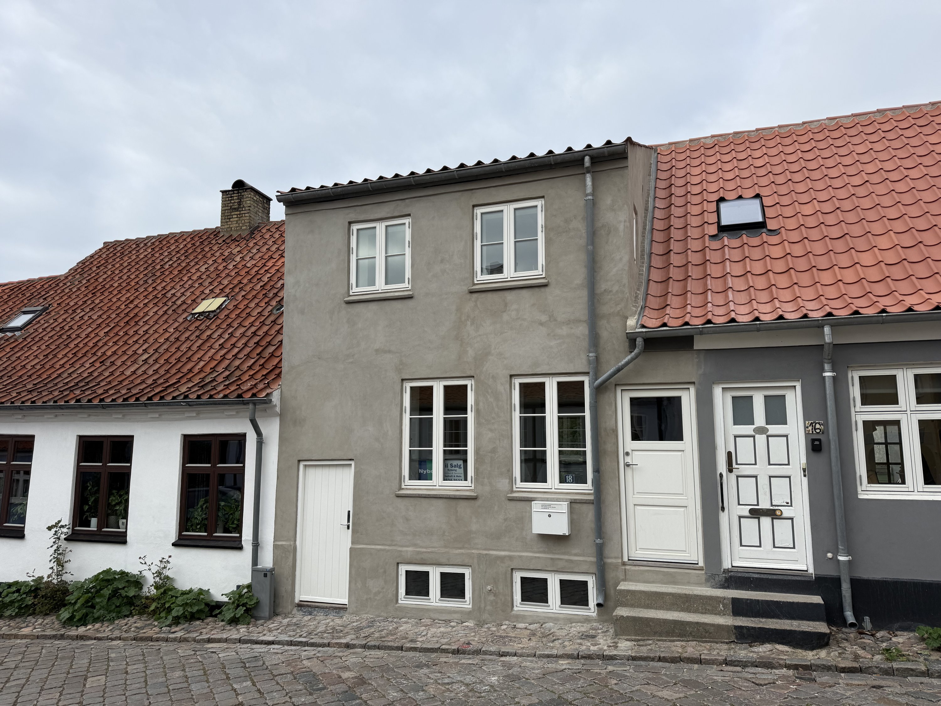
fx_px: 652
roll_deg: +0.1
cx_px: 470
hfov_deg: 71.6
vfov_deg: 56.8
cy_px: 353
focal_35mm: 24
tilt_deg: +8.5
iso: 80
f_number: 1.78
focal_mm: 6.76
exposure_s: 1/2801
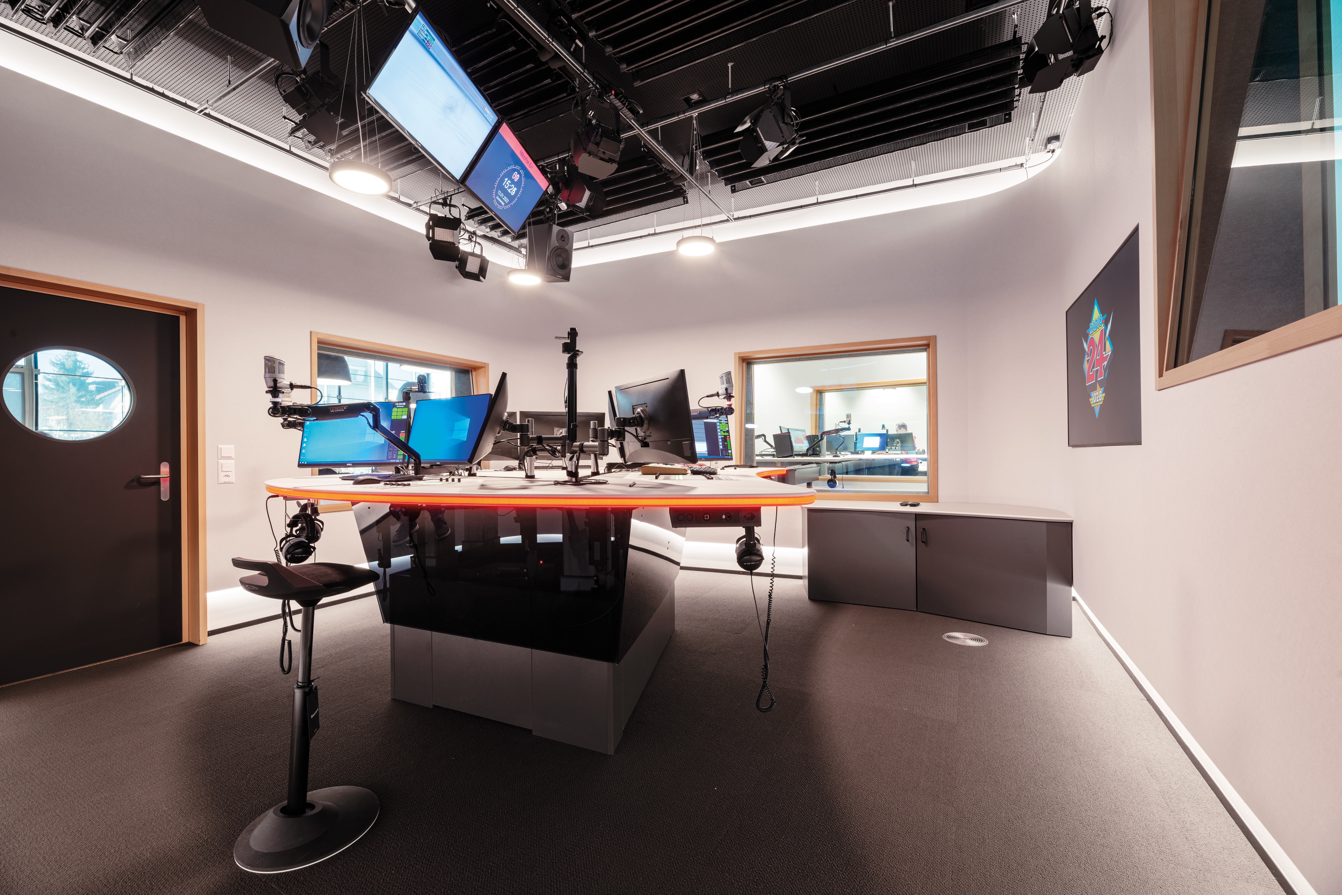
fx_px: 522
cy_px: 448
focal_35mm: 14
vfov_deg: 81.2
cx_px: 671
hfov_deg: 104.2
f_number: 11
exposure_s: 3
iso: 100
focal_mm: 14
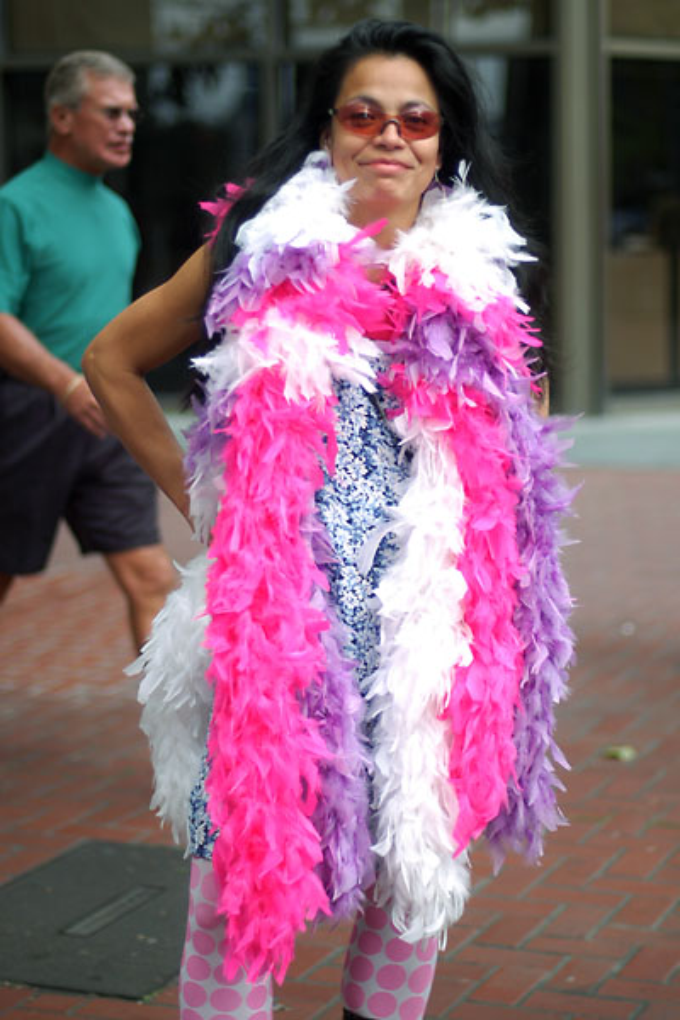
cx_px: 340
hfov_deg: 18.2
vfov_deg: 27.0
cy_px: 510
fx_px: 2125
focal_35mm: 75
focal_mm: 50
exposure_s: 1/1000
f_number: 1.4
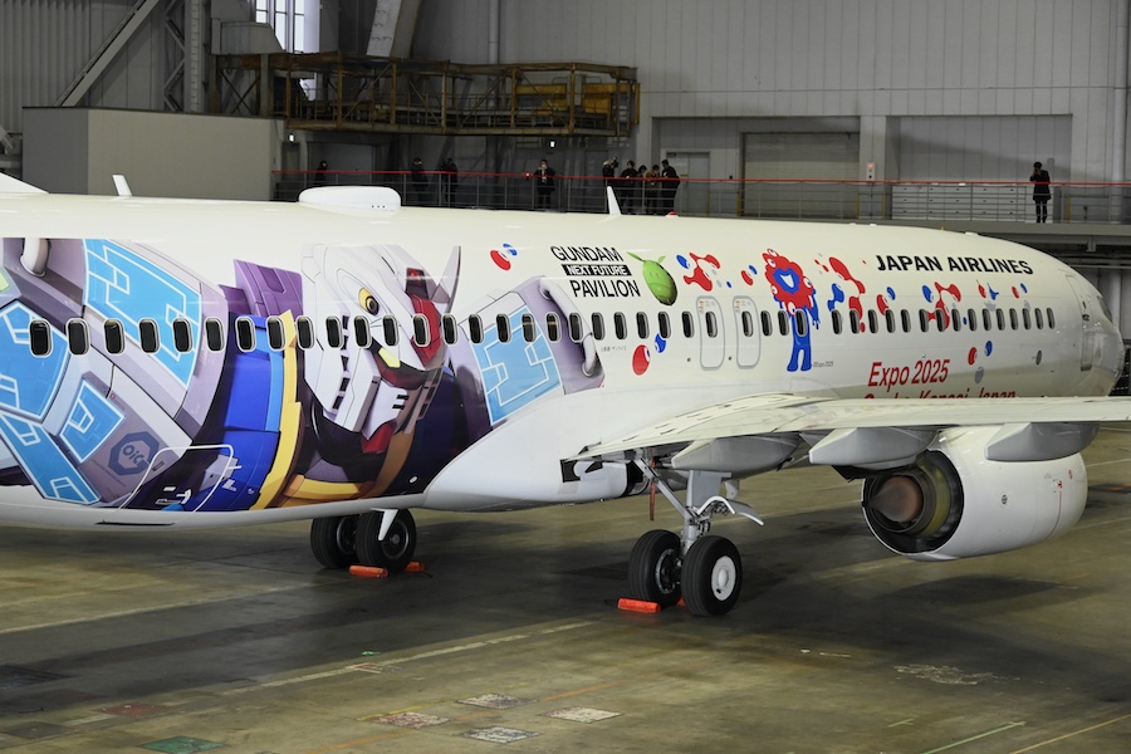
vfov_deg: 18.2
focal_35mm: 75
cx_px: 566
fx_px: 2356
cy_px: 377
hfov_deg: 27.0
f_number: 6
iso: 3200
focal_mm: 75
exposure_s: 1/125
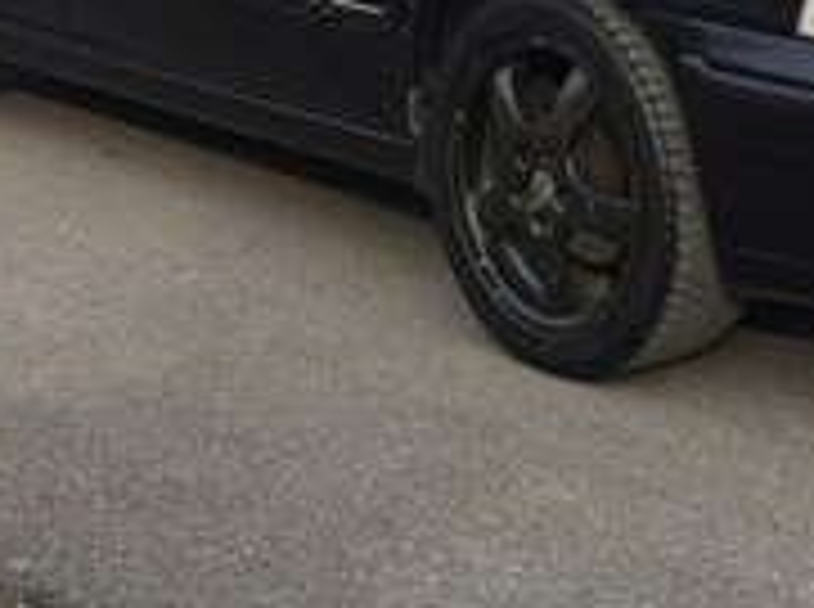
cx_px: 567
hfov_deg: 18.5
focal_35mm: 106
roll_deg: +0.6
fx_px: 2488
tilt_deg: -6.4
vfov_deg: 13.5
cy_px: -115
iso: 32
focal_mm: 4.15
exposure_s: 1/520
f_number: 2.2
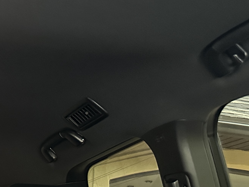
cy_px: 189
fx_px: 532
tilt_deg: +8.5
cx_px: -98
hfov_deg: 22.7
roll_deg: -4.5
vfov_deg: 19.3
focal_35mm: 74
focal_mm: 6.86
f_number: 1.78
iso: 1000
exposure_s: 1/40
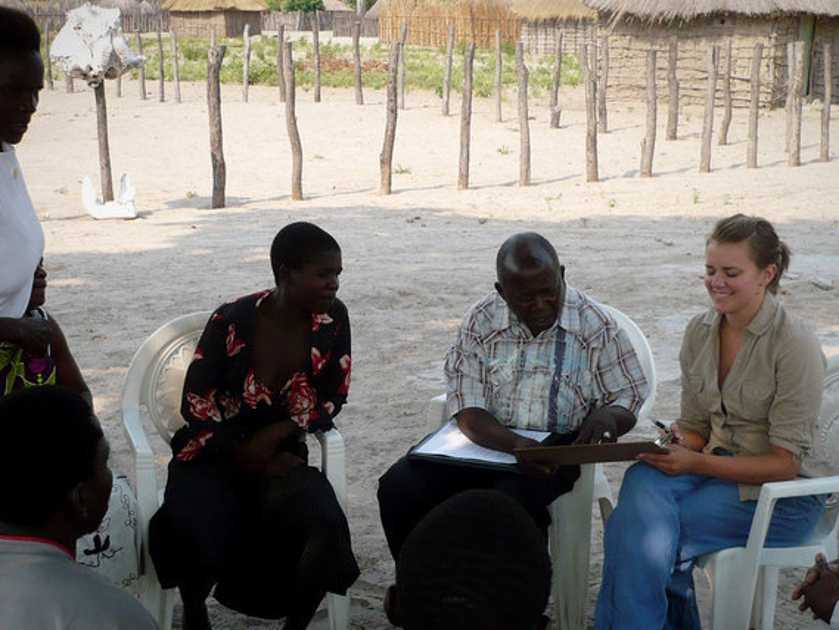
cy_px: 460
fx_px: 1527
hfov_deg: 30.7
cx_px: 419
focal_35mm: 63
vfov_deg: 23.1
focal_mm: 5.8
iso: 100
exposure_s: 1/640
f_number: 2.8
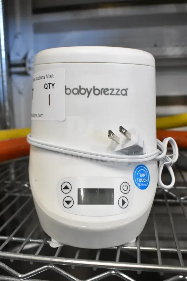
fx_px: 280
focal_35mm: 36
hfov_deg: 36.9
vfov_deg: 53.1
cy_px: 140
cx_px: 94
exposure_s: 1/160
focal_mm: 24
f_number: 6.3
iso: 6400
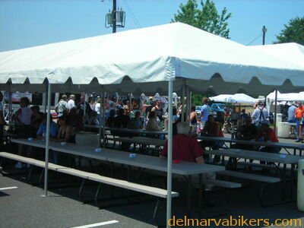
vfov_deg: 26.6
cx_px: 152
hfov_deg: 34.9
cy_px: 114
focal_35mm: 55
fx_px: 483
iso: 50
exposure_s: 1/153
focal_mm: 9.1
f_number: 7.3
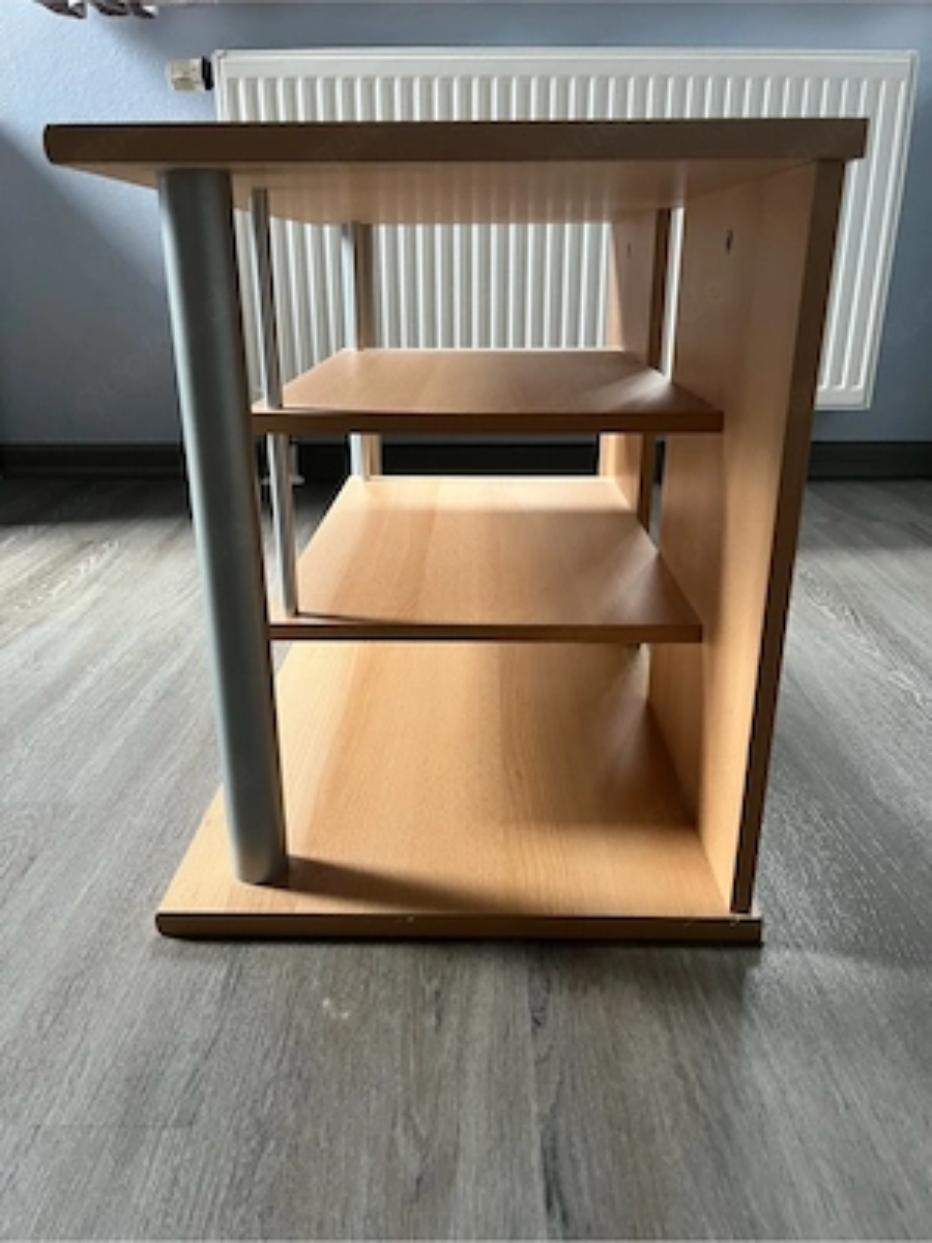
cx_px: 466
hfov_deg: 53.1
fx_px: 933
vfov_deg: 67.3
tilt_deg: -20.8
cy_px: 622
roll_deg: +1.0
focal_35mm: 26
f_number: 1.6
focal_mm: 5.1
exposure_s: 1/60
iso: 400
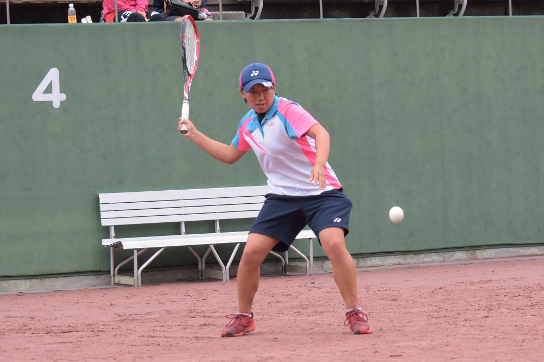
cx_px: 272
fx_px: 1541
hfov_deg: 20.0
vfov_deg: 13.4
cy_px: 181
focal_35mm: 102
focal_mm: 68
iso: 1250
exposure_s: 1/1600
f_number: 4.5
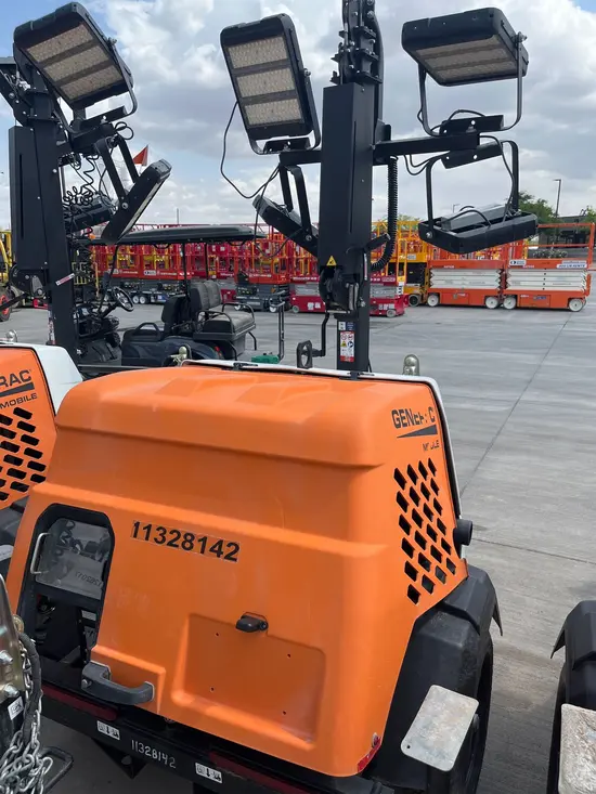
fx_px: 597
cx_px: 298
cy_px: 397
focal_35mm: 26
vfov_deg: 67.3
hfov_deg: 53.1
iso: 50
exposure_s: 1/2062
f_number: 1.6
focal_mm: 5.1
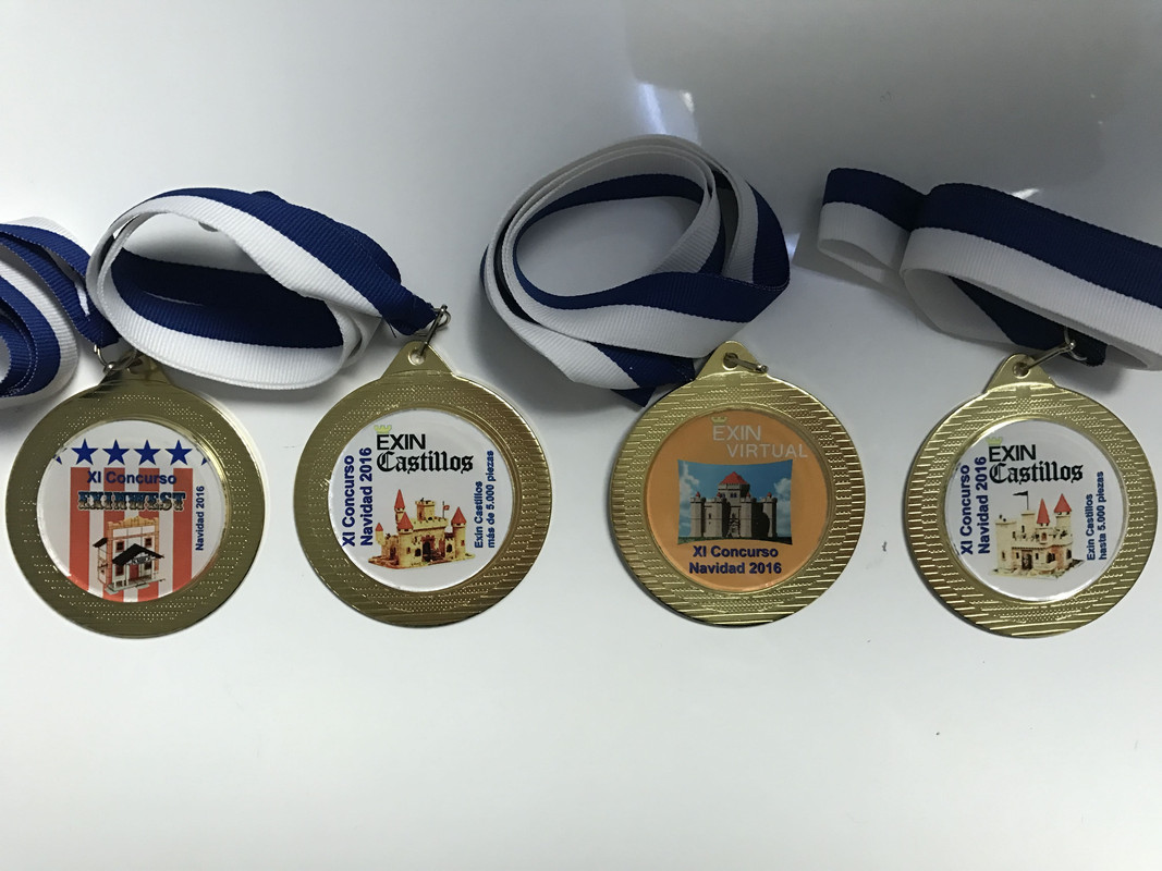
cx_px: 581
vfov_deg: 49.7
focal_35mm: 28
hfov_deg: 63.4
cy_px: 436
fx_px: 940
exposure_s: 1/17
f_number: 1.8
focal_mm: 3.99
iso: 100
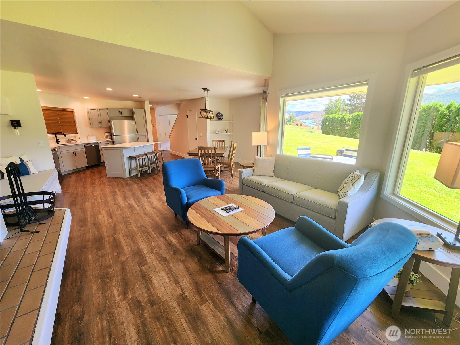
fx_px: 173
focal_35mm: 13
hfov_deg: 106.2
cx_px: 230
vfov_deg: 89.9
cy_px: 172
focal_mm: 2.2
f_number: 2.2
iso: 64
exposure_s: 1/60.2
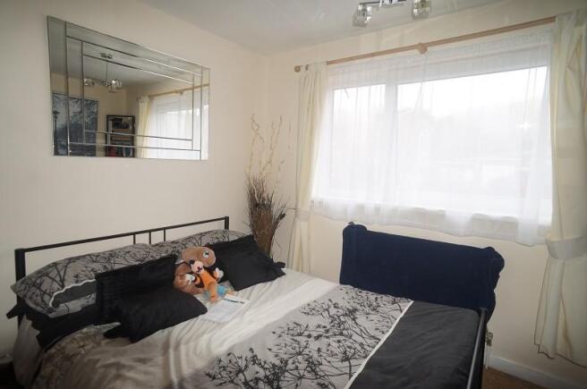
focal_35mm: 24
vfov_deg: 53.0
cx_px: 294
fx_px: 391
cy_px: 194
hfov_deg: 73.8
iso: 200
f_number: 4.5
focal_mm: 16
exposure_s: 1/80
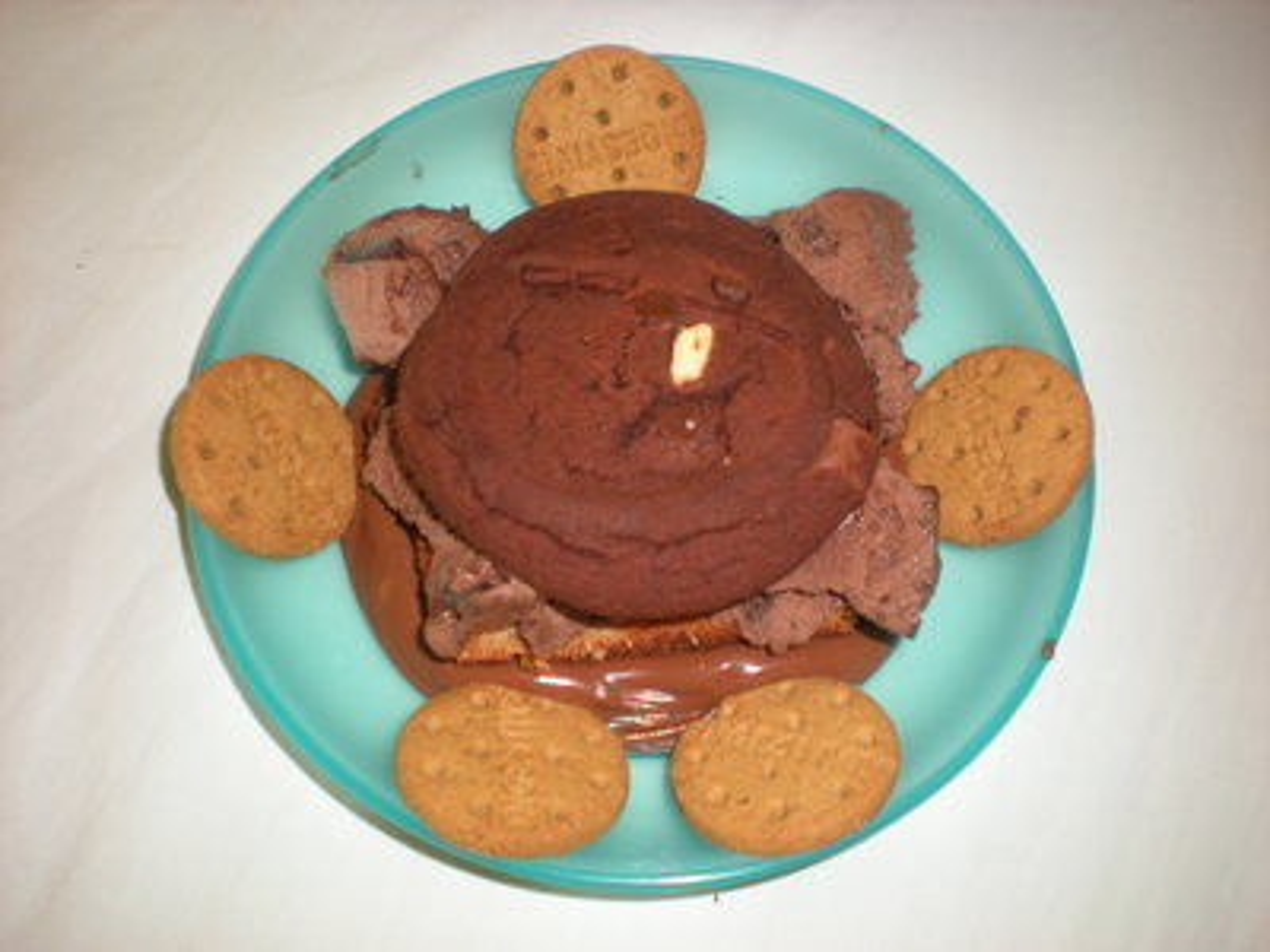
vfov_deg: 37.7
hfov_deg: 49.0
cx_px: 635
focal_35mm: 38
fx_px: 1394
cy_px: 476
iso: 64
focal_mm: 6.3
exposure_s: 1/30
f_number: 3.1
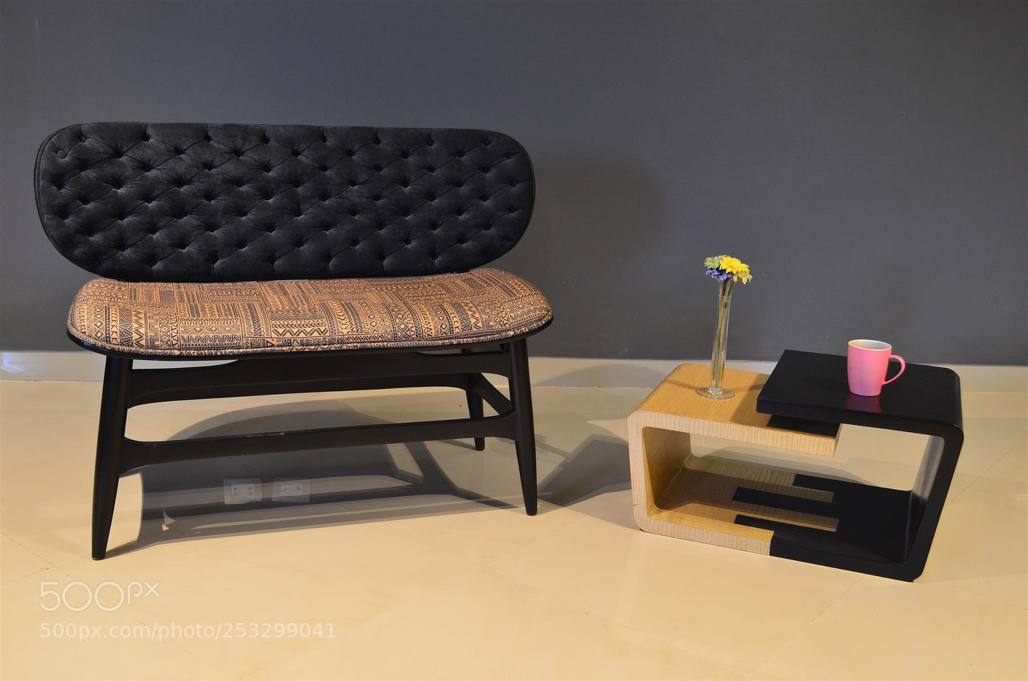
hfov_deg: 53.2
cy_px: 340
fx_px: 1026
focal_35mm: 36
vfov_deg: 36.7
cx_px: 514
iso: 800
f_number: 5.6
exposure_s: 1/8
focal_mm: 24
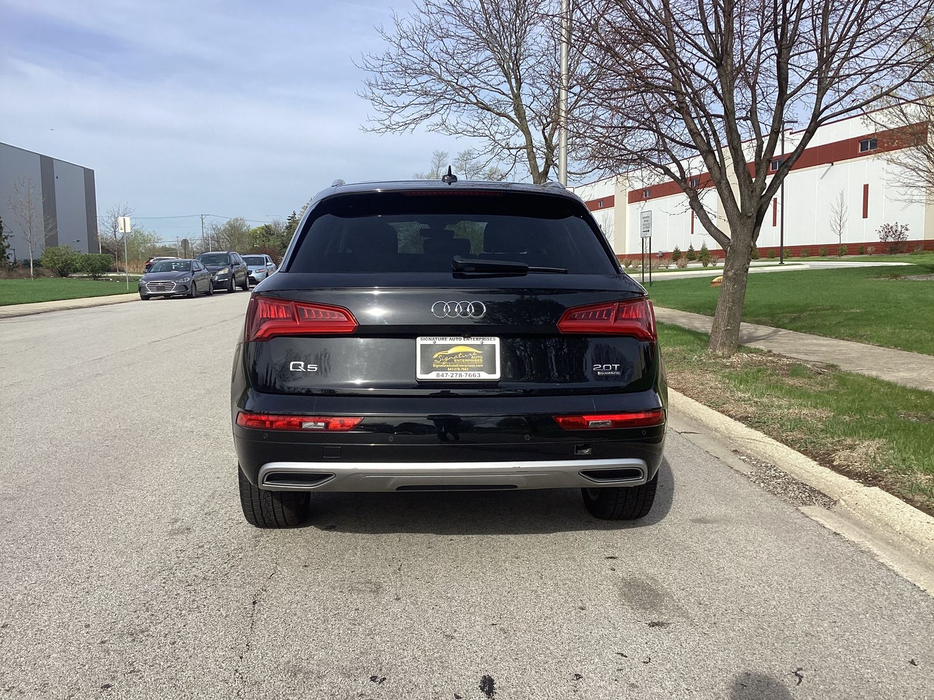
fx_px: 836
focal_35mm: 31
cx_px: 467
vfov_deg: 45.4
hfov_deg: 58.4
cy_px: 350
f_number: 2.4
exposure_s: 1/1087
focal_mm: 3.3
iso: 25
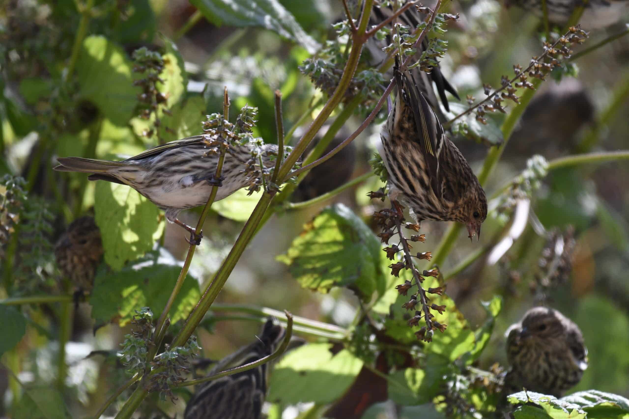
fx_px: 13104
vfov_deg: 1.8
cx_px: 314
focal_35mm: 750
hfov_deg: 2.7
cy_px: 210
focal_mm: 500
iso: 1400
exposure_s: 1/800
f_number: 5.6
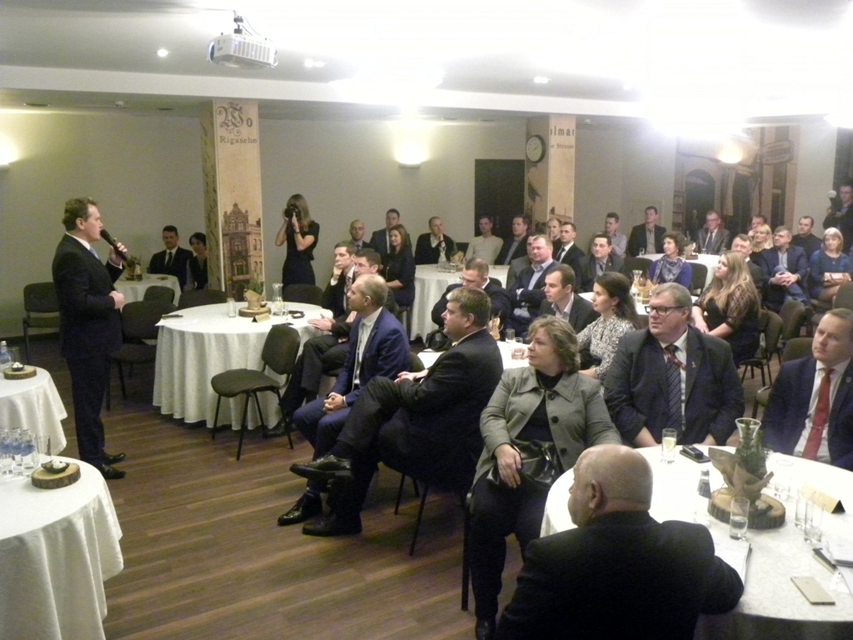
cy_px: 320
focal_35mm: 33
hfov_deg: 55.4
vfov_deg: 42.9
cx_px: 426
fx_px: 813
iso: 800
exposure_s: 1/23
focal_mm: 5.9
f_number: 2.8
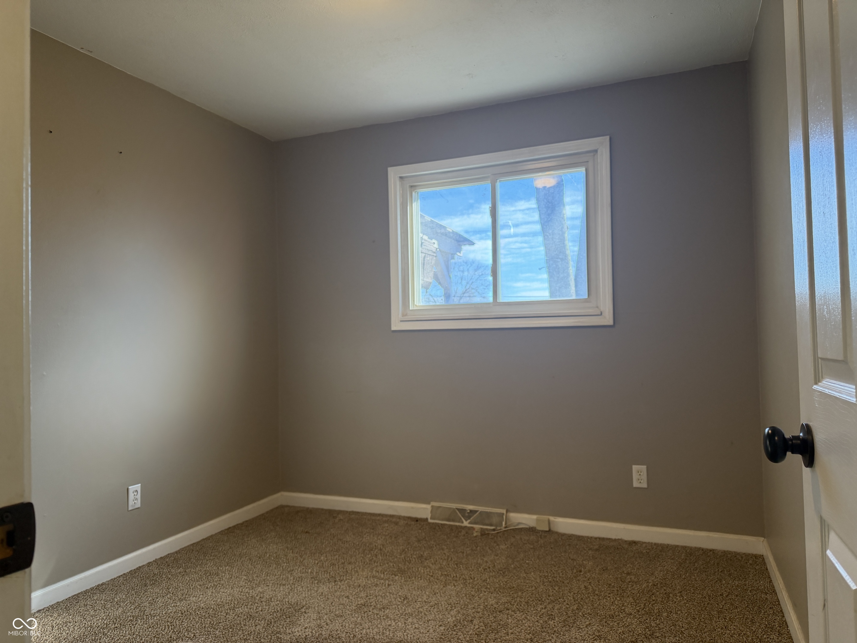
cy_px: 322
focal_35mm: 24
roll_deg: +1.4
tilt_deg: +1.2
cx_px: 428
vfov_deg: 56.8
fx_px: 594
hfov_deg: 71.6
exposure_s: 1/232
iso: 200
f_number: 1.78
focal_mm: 6.76
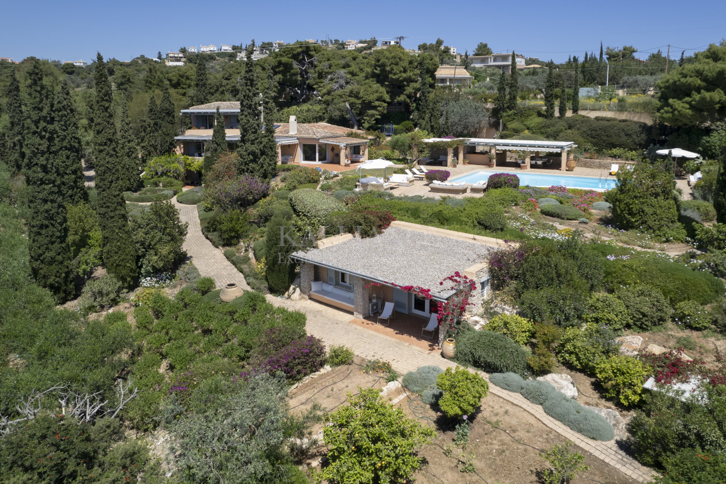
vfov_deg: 57.2
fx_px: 444
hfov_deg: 78.6
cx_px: 363
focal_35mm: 22
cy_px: 242
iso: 100
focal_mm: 8.38
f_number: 2.8
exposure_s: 1/1600
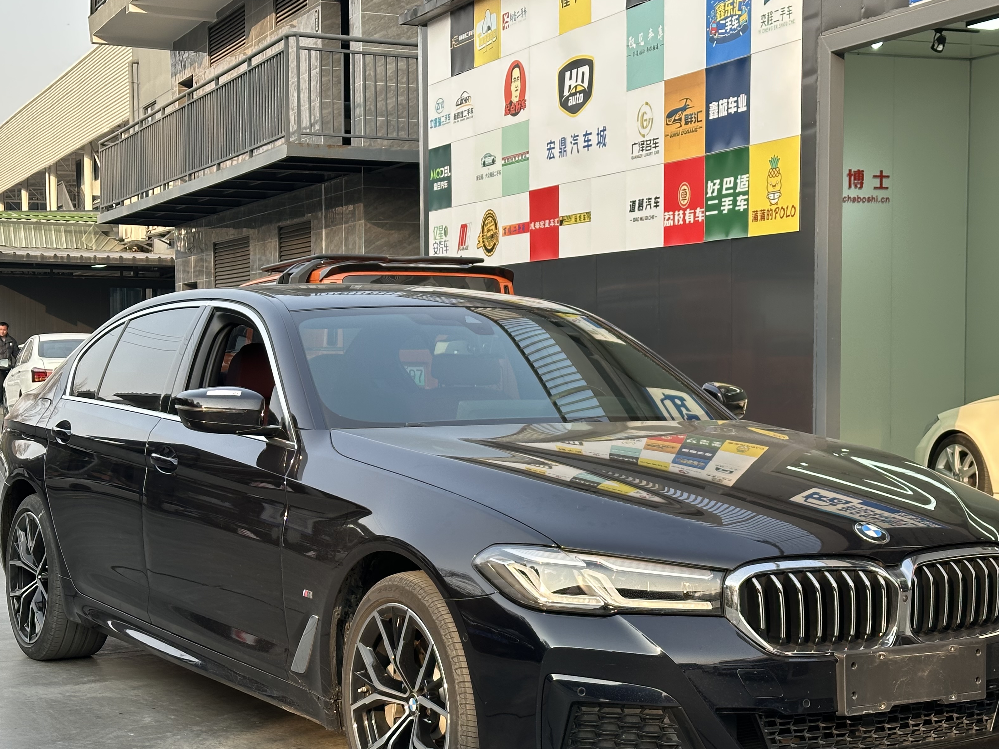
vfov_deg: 24.0
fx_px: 1760
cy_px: 461
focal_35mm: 61
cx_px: 546
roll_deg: +0.1
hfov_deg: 31.7
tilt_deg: -2.6
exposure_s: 1/587
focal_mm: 6.86
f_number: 1.78
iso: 64
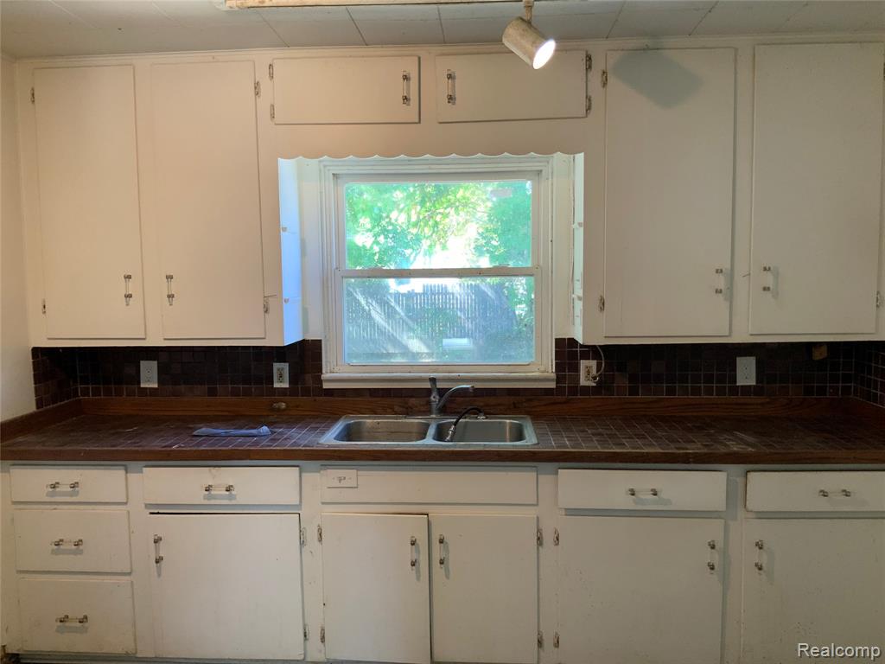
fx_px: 741
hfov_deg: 61.7
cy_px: 332
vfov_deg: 48.2
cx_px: 442
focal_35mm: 29
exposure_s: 1/60
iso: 80
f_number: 1.8
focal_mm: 3
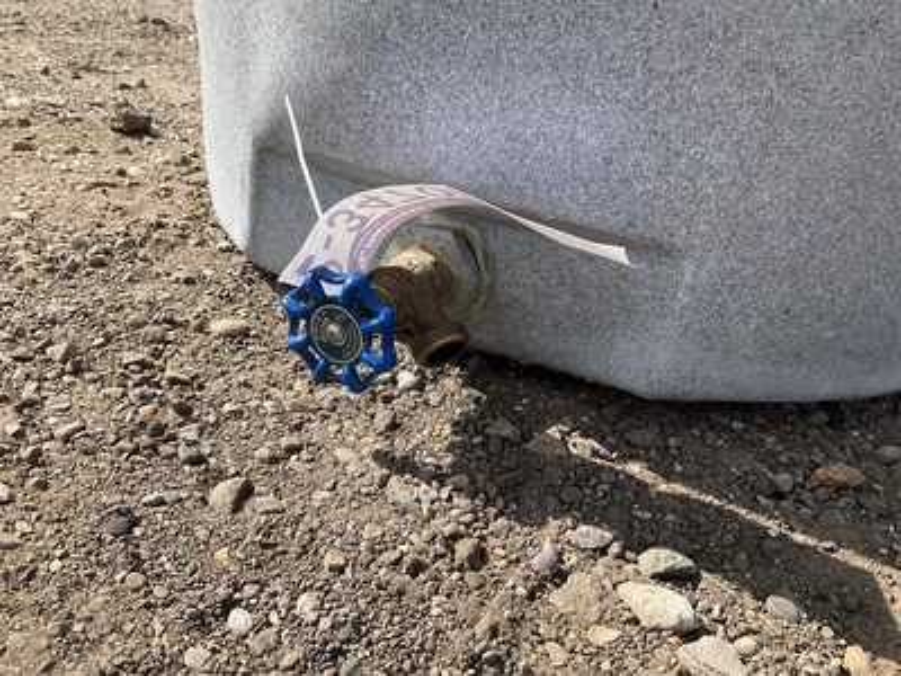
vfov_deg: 48.2
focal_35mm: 29
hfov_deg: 61.7
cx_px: 450
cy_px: 338
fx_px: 755
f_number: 1.8
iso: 25
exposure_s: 1/912
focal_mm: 3
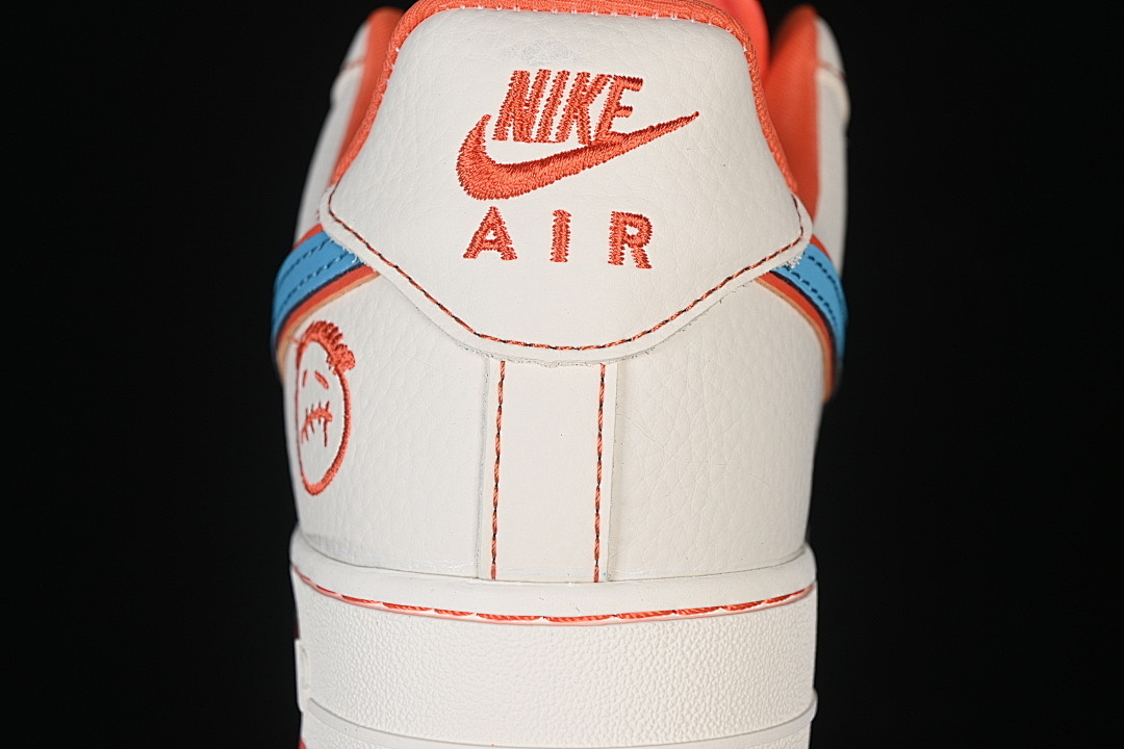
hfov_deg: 27.0
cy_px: 374
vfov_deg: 18.2
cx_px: 562
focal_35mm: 75
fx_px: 2341
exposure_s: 1/80
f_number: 7.1
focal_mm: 50
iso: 160
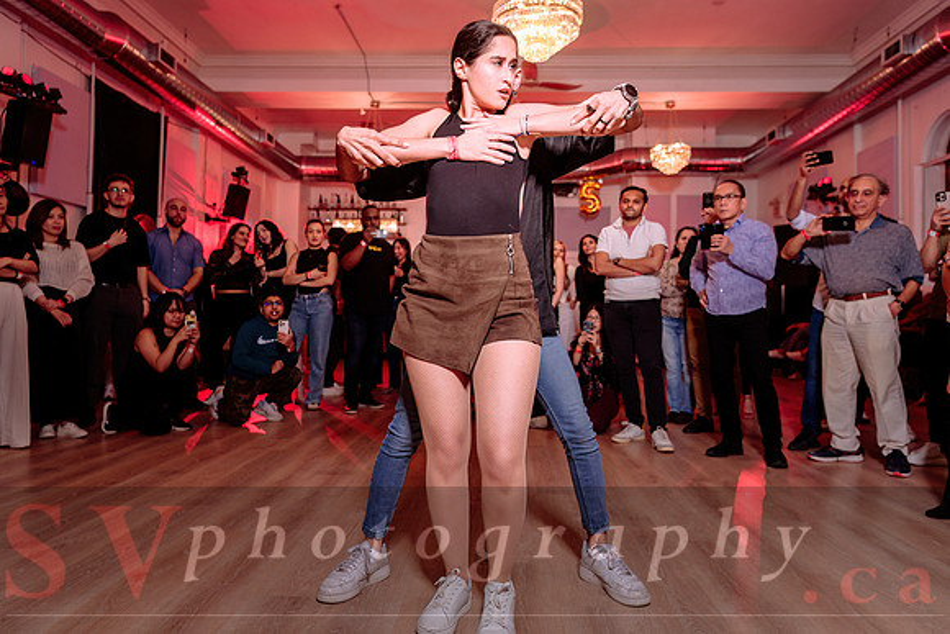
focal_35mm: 26
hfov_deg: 69.4
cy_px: 302
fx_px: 687
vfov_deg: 49.5
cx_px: 475
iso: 500
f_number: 2.8
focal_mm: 24
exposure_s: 1/125
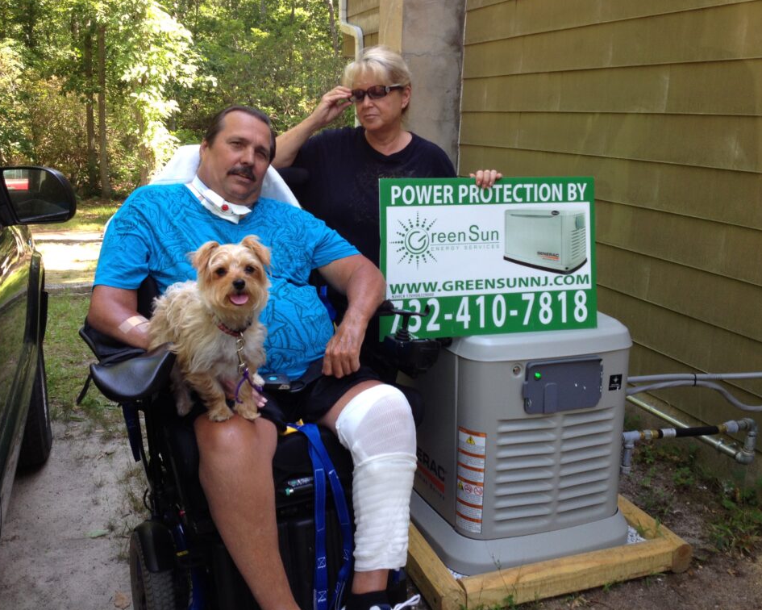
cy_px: 303
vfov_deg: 40.1
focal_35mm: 37
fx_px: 834
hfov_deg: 49.1
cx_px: 393
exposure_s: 1/120
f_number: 2.4
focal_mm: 4.28
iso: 50
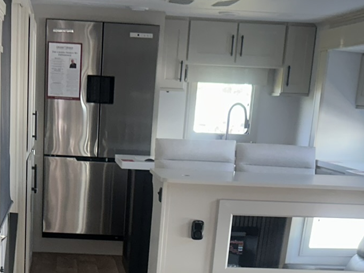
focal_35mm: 72
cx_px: 104
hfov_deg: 26.8
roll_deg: -3.5
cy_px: 355
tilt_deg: -17.3
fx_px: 757
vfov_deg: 18.9
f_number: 1.78
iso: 320
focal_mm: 6.86
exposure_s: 1/60
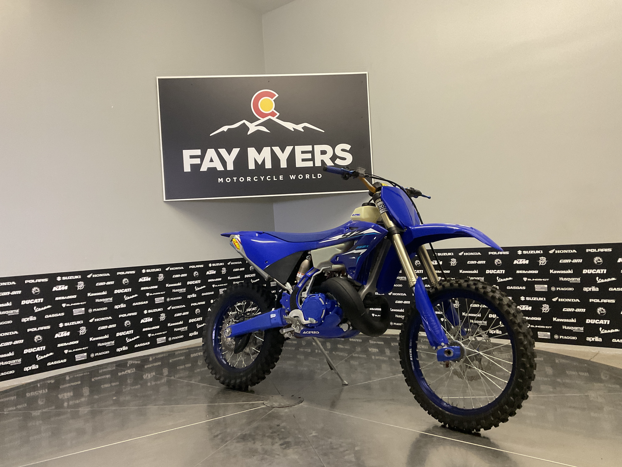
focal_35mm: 29
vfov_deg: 48.2
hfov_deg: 61.7
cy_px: 234
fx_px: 521
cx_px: 311
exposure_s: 1/60
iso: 160
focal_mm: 3
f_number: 1.8
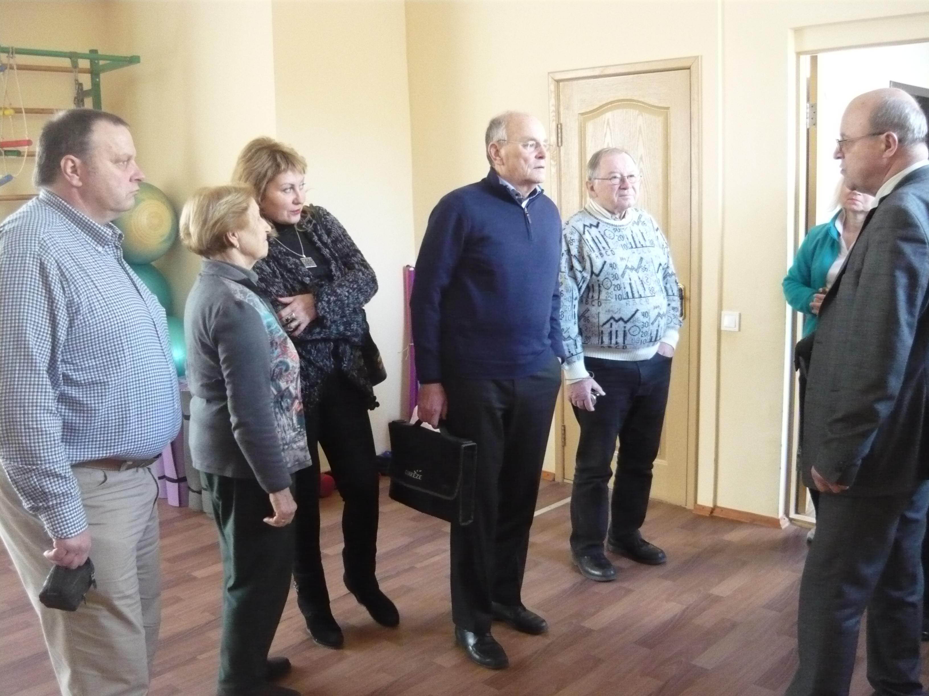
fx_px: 886
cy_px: 348
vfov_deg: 42.9
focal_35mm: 33
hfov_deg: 55.4
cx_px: 464
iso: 800
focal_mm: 5.5
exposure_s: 1/40
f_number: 2.8
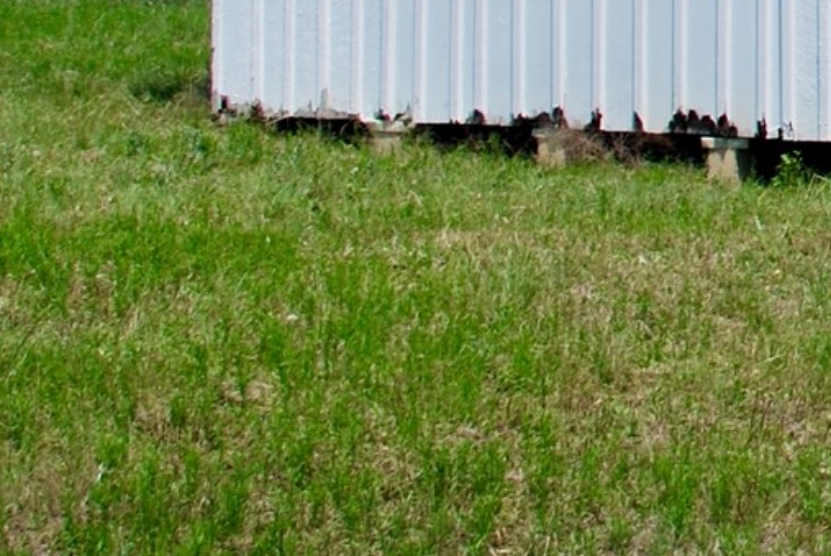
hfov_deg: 13.0
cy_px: -482
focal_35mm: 141
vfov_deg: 9.3
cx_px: 1543
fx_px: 3257
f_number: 8
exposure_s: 1/250
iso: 100
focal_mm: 22
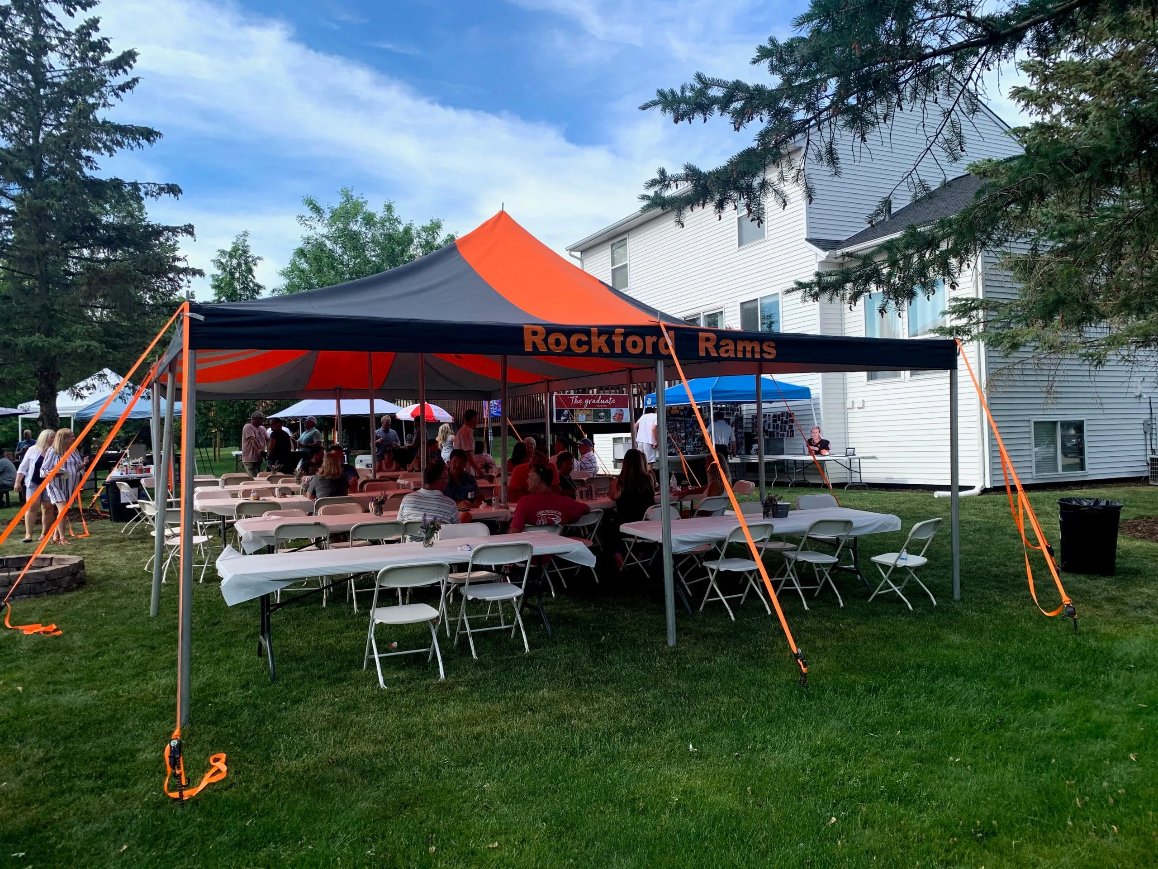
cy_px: 434
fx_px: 870
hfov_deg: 67.3
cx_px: 579
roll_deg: +1.5
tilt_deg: +1.8
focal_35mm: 26
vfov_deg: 53.1
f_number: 1.8
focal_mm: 4.25
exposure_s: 1/1076
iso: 25
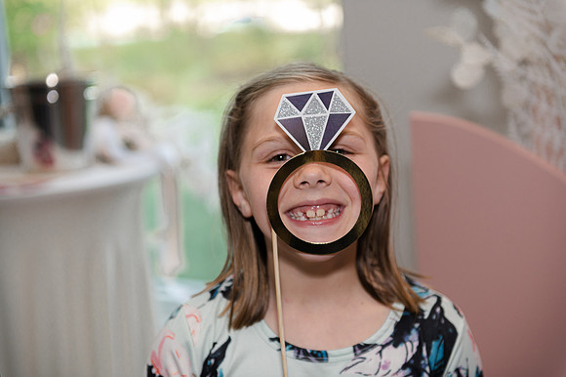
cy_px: 188
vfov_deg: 19.4
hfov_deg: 28.9
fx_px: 1100
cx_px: 283
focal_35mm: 70
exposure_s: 1/200
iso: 640
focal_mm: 70
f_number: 2.8
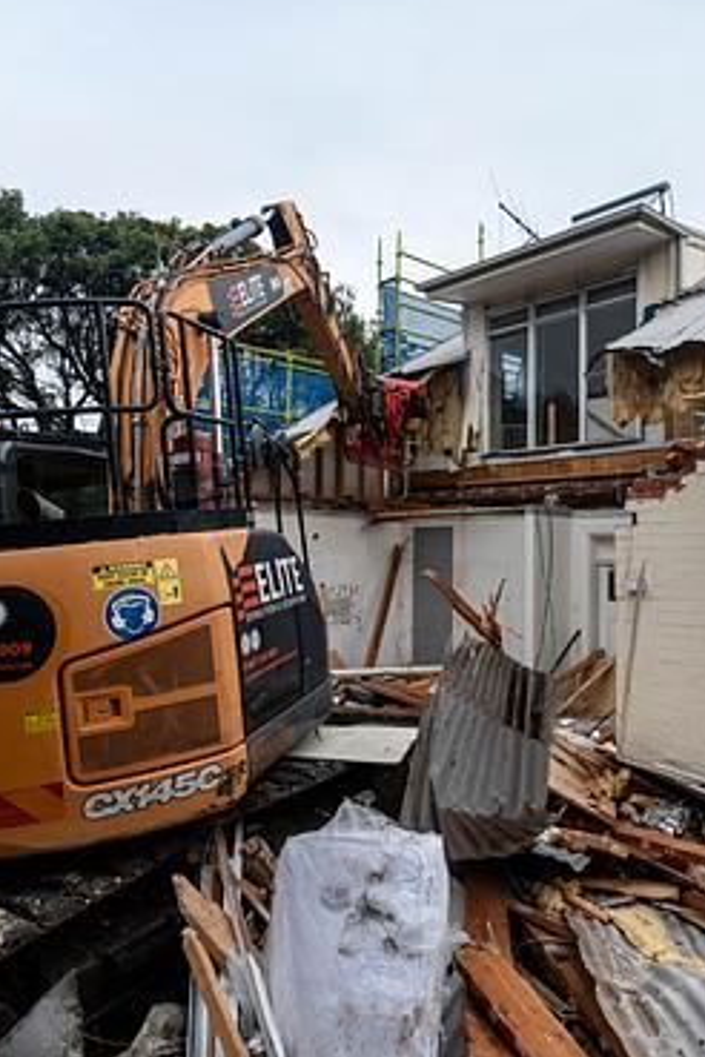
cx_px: 354
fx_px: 764
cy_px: 510
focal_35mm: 26
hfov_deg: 49.6
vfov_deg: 69.4
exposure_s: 1/250
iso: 800
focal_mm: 24
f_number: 5.6
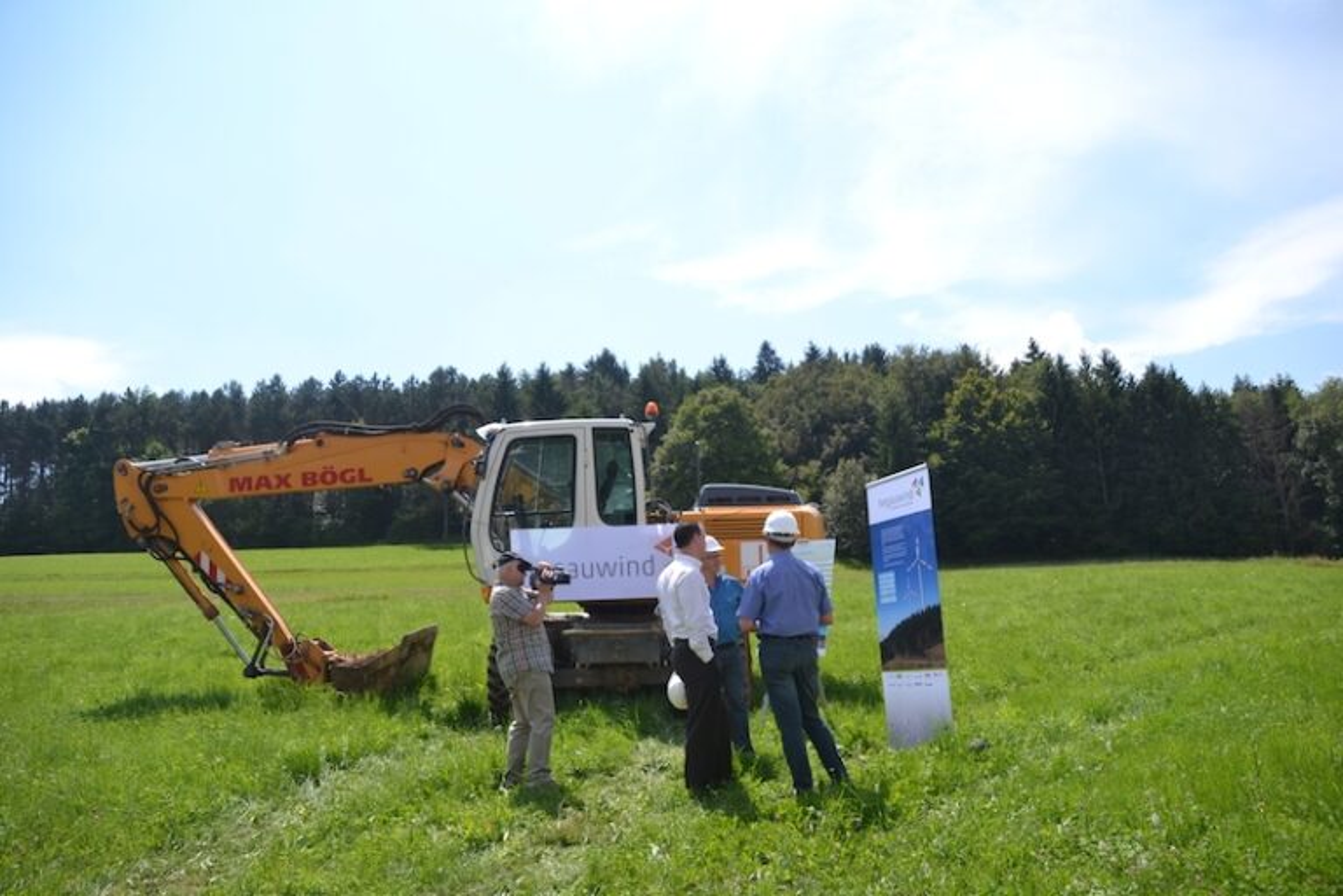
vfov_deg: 15.2
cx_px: 672
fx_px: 3357
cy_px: 448
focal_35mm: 90
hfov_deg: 22.6
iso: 200
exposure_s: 1/800
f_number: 7.1
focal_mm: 60
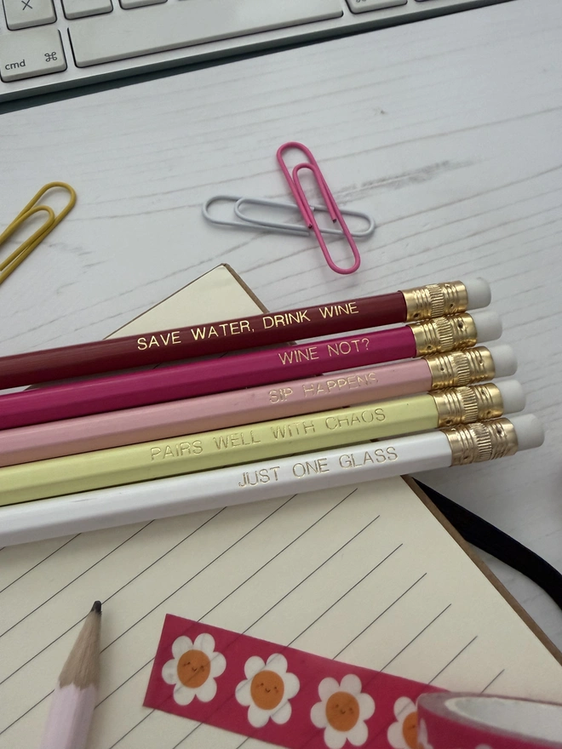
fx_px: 563
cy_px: 374
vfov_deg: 67.3
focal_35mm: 26
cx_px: 281
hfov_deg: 53.1
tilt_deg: -63.7
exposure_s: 1/83
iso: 320
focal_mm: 2.22
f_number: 2.2
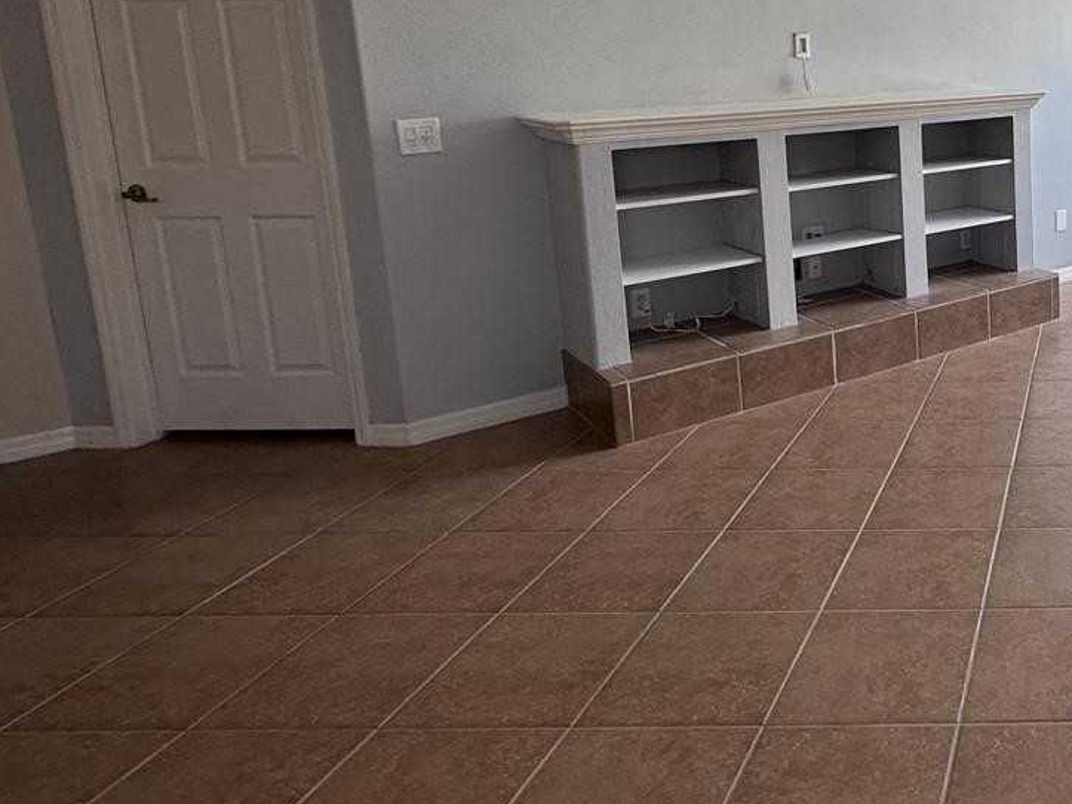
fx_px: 960
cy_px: 193
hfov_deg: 47.6
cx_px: 1090
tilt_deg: -9.3
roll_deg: +0.5
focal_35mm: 31
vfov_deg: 43.8
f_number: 2.2
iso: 50
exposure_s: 1/99
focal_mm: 2.22
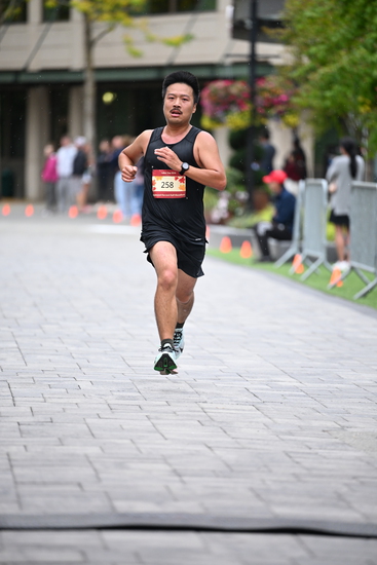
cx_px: 188
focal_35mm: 200
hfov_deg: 6.9
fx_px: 3139
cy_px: 282
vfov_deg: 10.3
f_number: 2.8
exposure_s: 1/1250
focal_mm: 200
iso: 1250
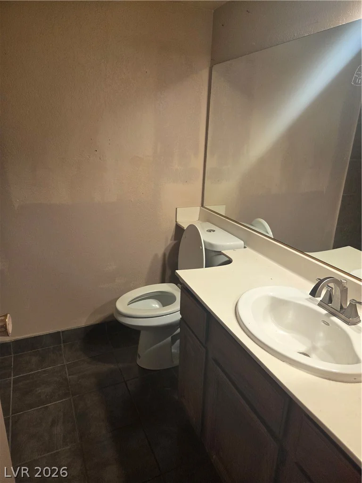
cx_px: 181
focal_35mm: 23
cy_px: 242
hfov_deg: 58.9
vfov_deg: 73.9
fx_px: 321
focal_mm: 5.4
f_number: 1.8
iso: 250
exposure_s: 1/120
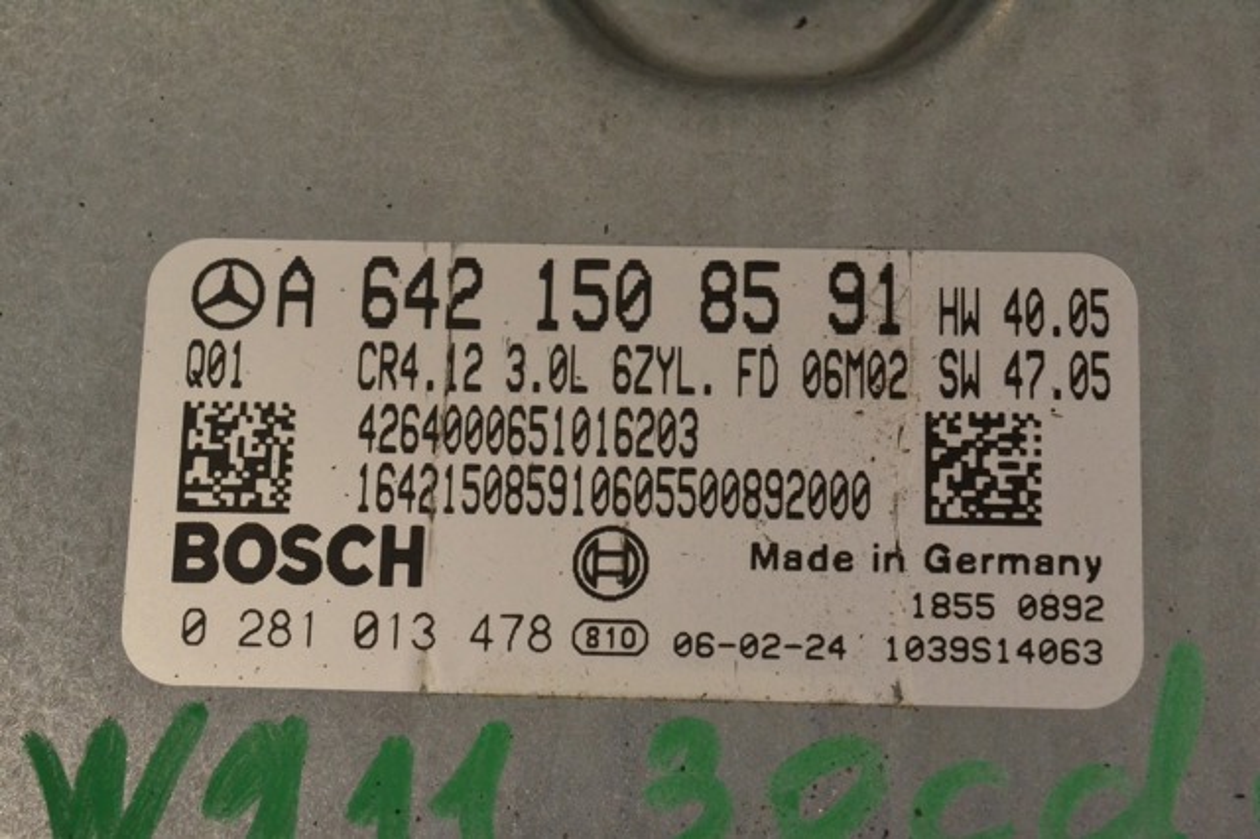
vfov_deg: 20.1
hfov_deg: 29.9
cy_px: 420
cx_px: 630
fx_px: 2361
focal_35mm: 68
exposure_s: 1/640
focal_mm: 45
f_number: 14
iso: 3200
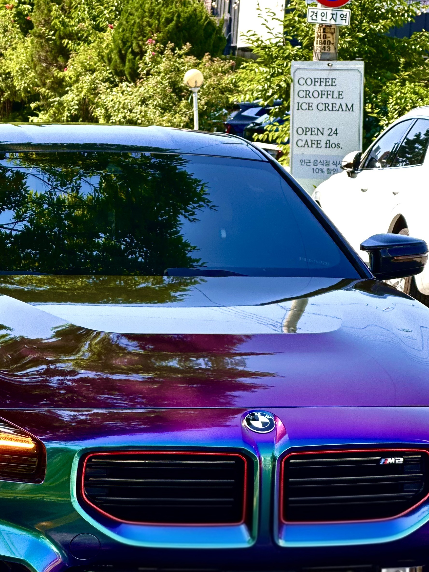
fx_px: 2132
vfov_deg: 15.3
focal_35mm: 129
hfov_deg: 11.5
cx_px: 108
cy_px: 272
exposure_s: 1/122
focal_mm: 9
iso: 32
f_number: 2.8
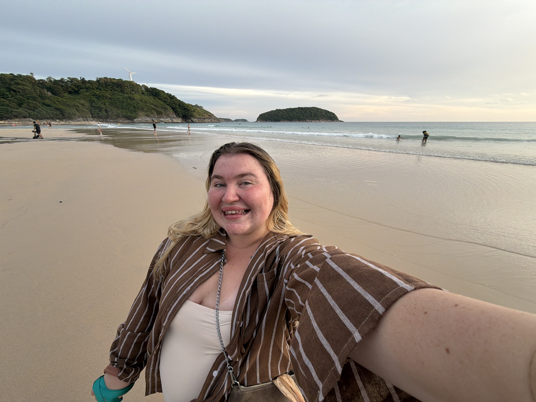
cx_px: 268
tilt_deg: -19.4
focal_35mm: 14
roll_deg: -0.9
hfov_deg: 102.1
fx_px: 217
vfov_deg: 85.7
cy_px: 201
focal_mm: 2.22
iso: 40
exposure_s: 1/144
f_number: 2.2
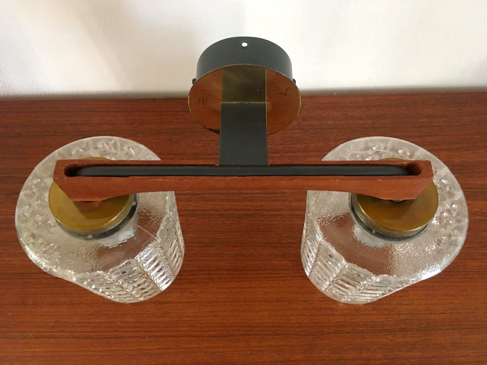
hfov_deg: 61.7
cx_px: 244
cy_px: 182
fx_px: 408
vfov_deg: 48.2
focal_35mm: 29
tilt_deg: -64.9
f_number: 2.2
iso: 200
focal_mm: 4.15
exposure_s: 1/20
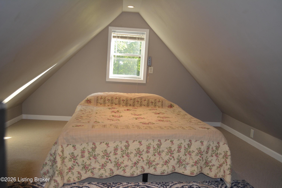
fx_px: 258
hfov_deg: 57.2
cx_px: 141
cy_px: 94
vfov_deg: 40.0
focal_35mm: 33
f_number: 3.8
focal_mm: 22
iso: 400
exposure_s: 1/125
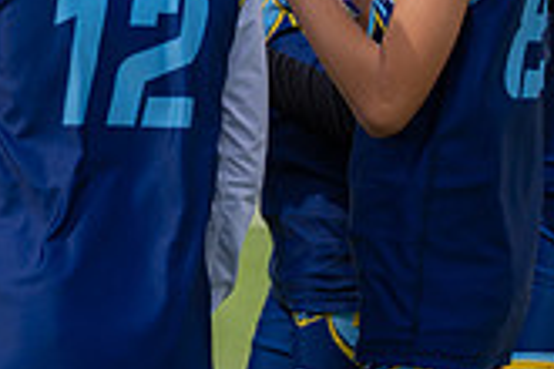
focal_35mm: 704
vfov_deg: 2.0
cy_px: -236
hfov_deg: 2.9
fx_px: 10833
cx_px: -349
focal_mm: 200
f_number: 2.8
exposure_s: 1/3200
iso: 100
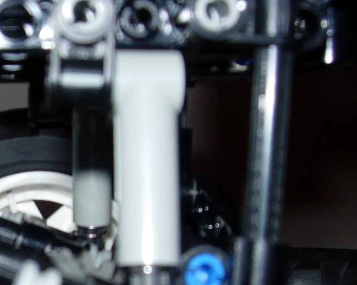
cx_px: -38
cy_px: 258
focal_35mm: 95
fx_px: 1004
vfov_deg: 16.0
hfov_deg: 19.3
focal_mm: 7.8
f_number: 4.8
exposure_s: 1/64
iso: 79
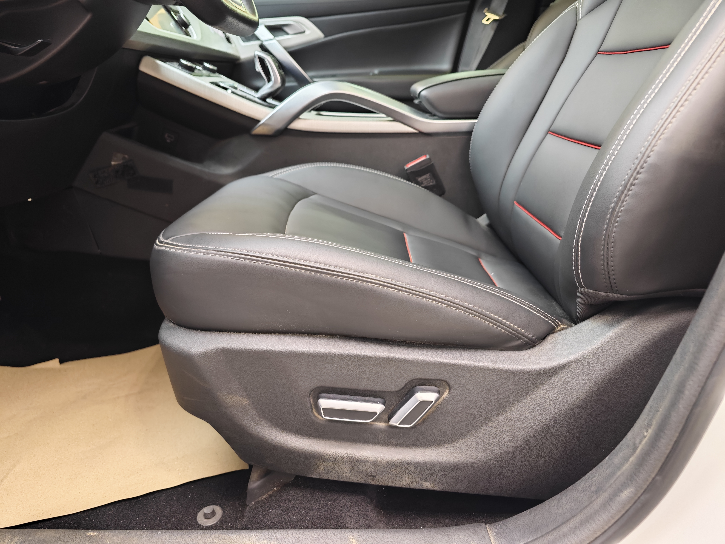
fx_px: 482
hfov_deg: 73.9
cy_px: 272
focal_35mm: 23
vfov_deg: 58.9
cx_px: 362
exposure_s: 1/25
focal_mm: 8.7
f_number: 1.9
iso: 1250
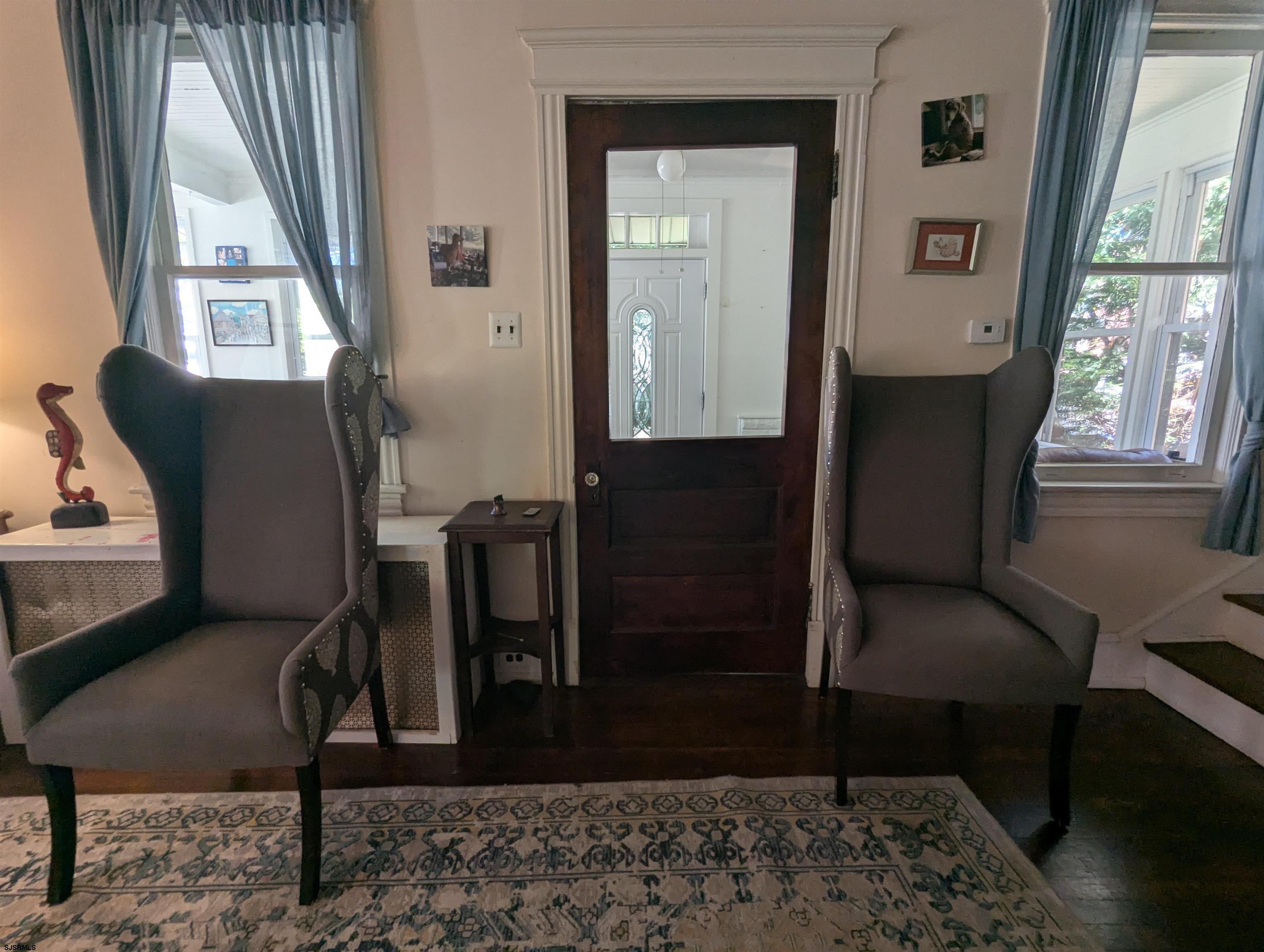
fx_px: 585
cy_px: 476
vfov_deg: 78.2
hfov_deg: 94.4
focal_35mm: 16
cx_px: 632
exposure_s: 1/40
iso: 85
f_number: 2.2
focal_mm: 2.35
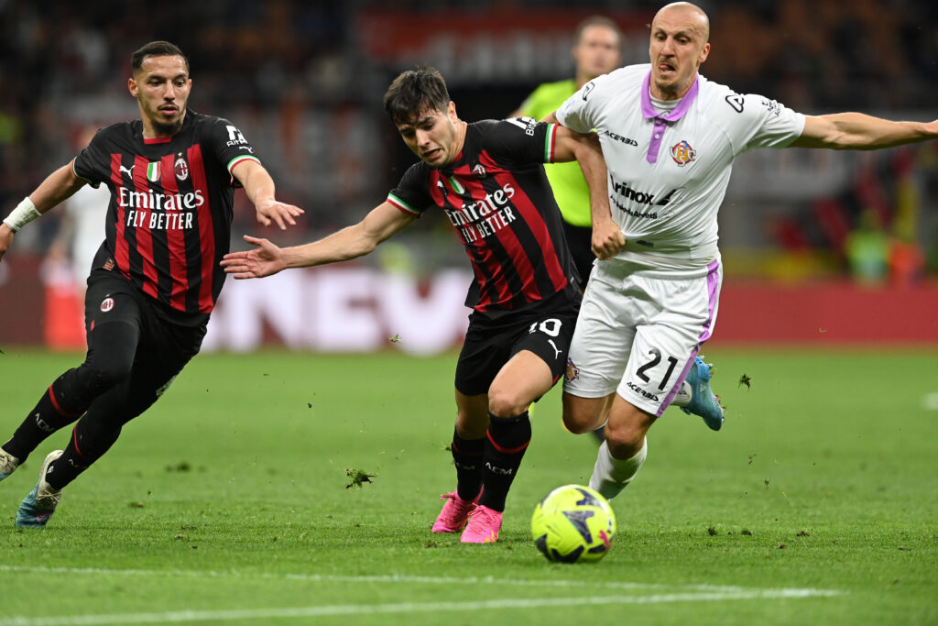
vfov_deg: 3.4
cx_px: 469
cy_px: 313
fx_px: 10423
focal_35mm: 400
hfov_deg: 5.2
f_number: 3.5
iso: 3200
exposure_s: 1/1600
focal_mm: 400
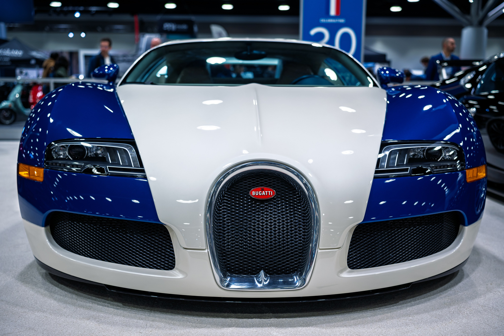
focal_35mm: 35
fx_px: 490
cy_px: 168
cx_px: 252
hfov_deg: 54.4
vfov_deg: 37.9
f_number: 2.5
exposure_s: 1/125
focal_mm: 35
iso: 220
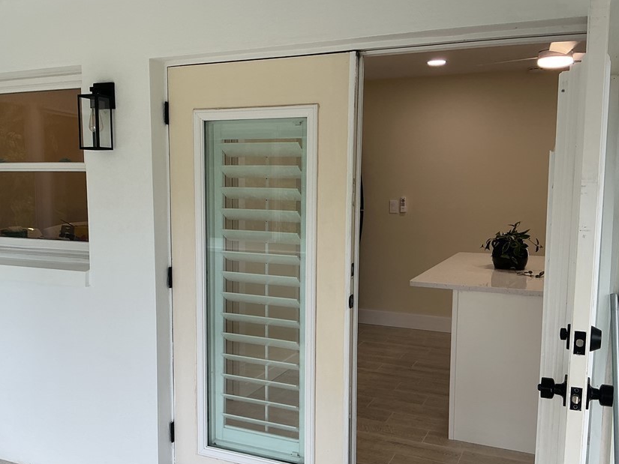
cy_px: 257
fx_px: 644
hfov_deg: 51.2
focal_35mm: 36
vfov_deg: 39.6
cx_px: 263
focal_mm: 3
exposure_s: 1/120
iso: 25
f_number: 1.8
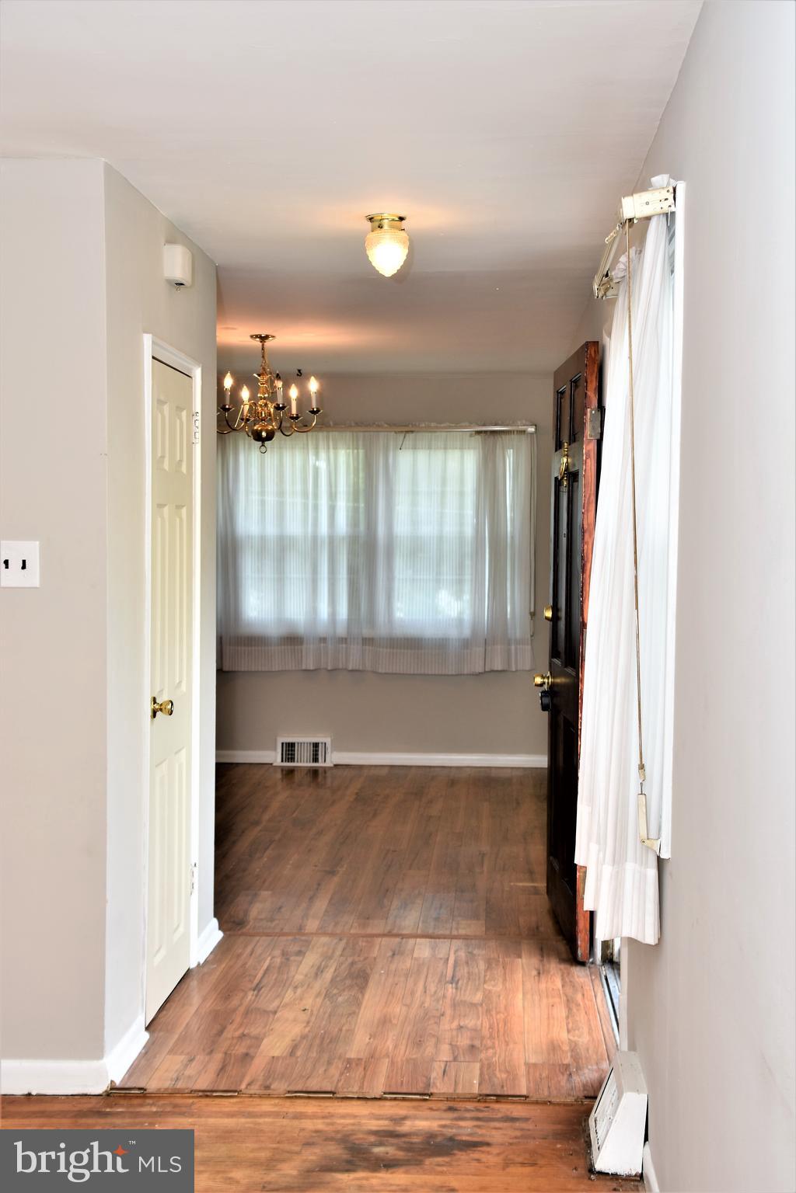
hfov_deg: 31.9
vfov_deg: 46.4
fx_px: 1393
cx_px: 398
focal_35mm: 42
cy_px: 596
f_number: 5.6
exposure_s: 1/125
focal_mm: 28
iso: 200
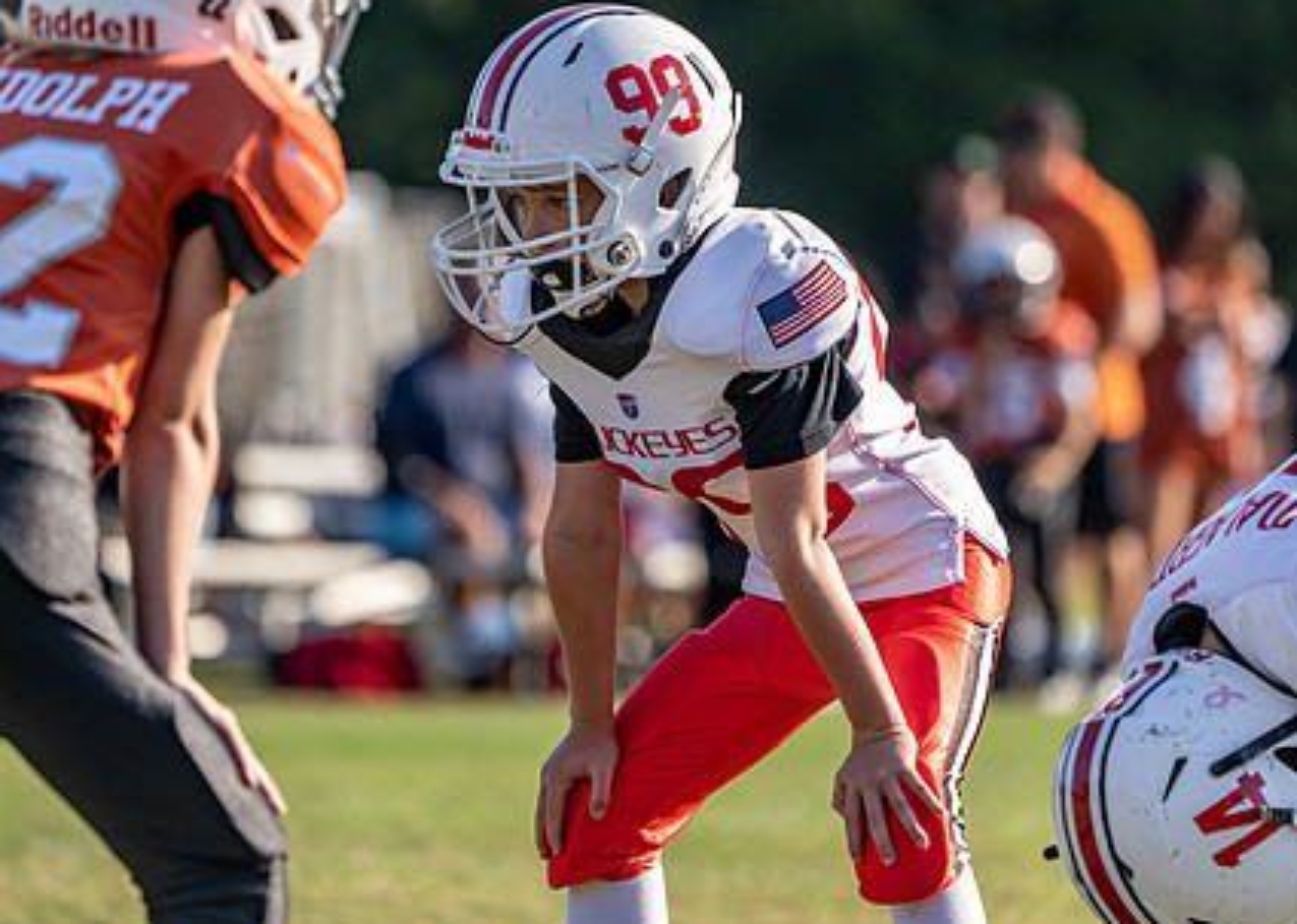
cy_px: 329
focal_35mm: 459
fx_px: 16897
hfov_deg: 4.4
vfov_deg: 3.1
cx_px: 687
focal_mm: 321
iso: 500
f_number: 5.6
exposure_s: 1/1600
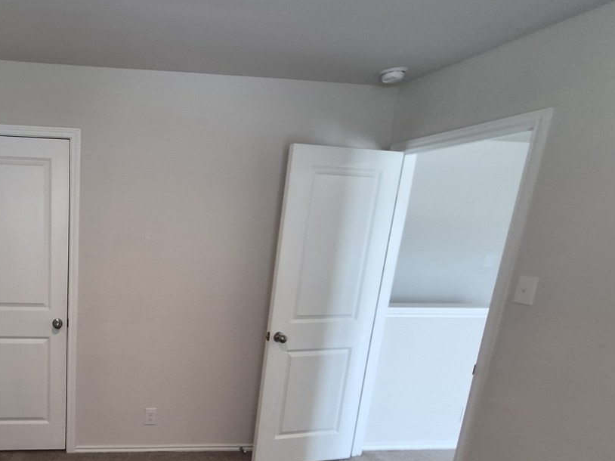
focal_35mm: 23
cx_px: 110
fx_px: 409
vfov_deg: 57.3
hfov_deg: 66.1
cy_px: 315
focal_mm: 1.74
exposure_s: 1/60
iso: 200
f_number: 2.2
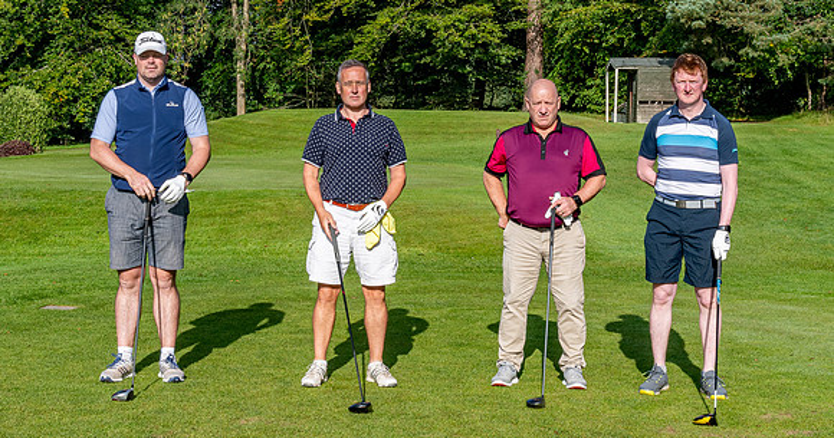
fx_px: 1523
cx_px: 342
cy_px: 213
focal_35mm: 70
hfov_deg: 30.6
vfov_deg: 16.4
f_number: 8
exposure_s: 1/100
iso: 180
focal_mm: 35
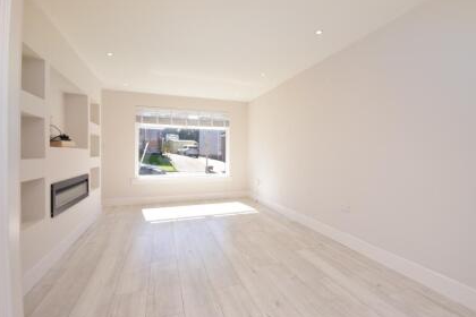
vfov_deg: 70.4
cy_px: 158
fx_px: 225
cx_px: 257
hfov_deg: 93.1
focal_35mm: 17
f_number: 14
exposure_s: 1/160
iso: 800
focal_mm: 10
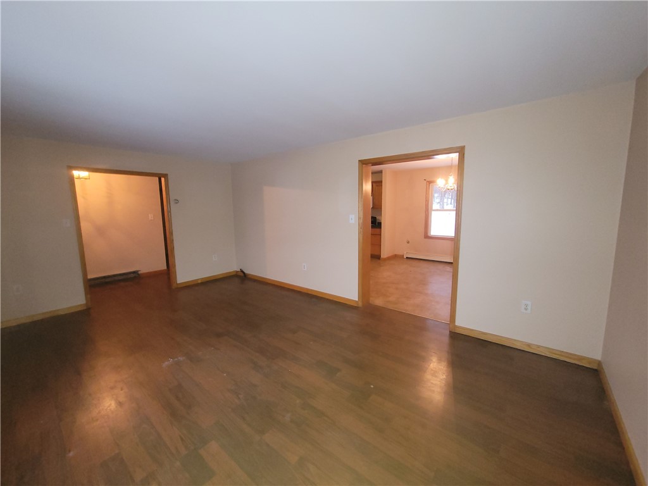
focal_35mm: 13
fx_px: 243
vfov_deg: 89.9
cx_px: 324
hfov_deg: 106.2
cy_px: 243
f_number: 2.2
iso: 320
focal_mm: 2.2
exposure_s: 1/40
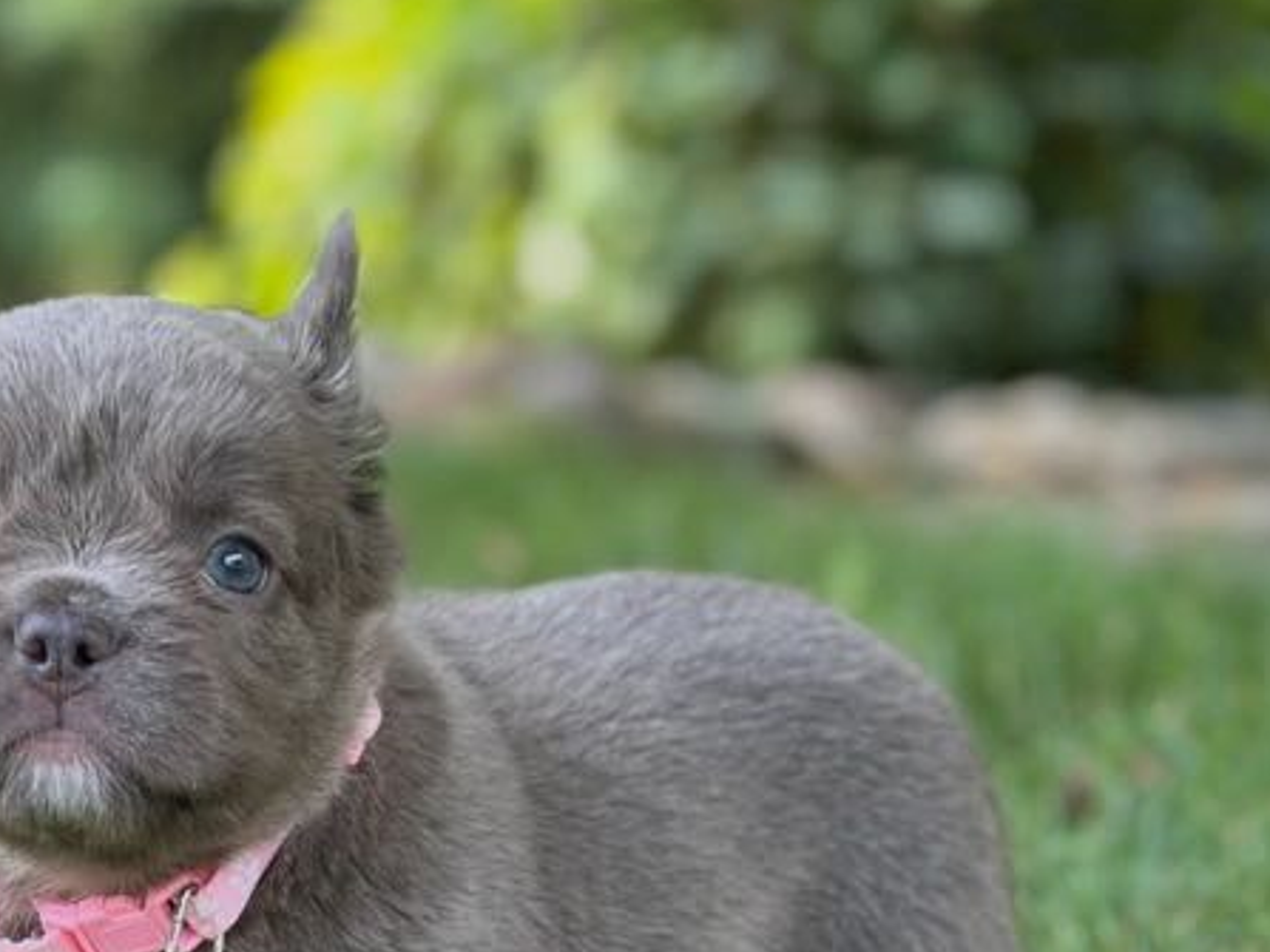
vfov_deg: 17.0
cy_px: 742
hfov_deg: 22.6
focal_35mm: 86
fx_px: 3154
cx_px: 378
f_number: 1.78
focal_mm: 6.86
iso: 80
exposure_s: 1/571
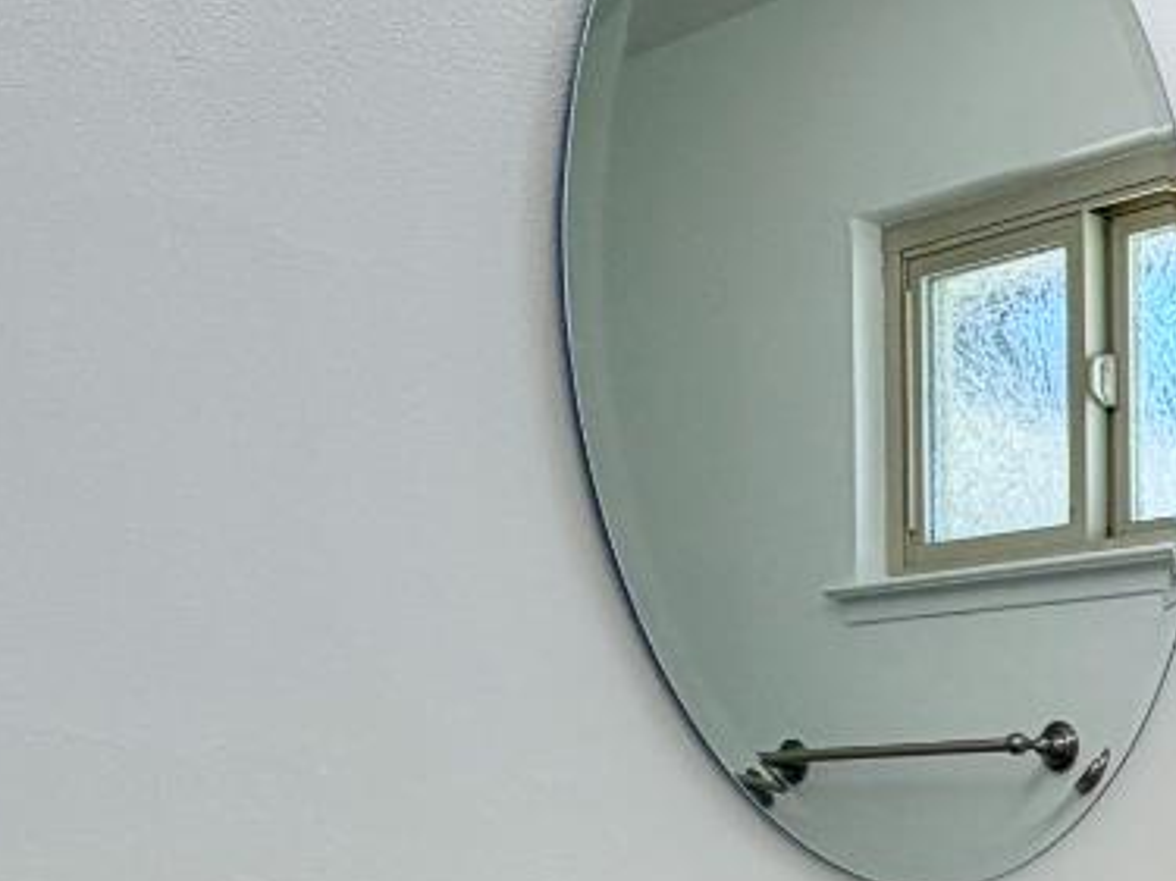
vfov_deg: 25.0
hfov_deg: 28.1
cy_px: 857
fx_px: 1902
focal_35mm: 56
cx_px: 1549
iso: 64
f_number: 2.2
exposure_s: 1/120
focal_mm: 2.22
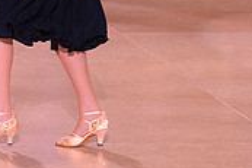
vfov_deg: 4.8
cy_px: -68
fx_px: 1993
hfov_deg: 7.2
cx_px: -41
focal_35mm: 285
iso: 2500
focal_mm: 85
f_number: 6.3
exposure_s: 1/250
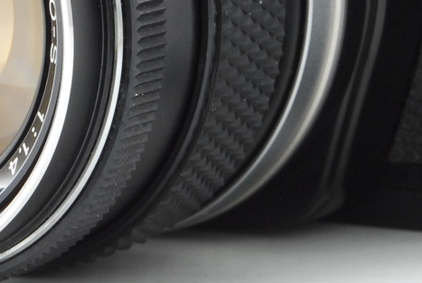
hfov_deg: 7.7
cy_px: -147
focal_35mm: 267
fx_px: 3135
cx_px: 111
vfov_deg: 5.1
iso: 400
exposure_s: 1/100
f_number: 16
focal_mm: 52
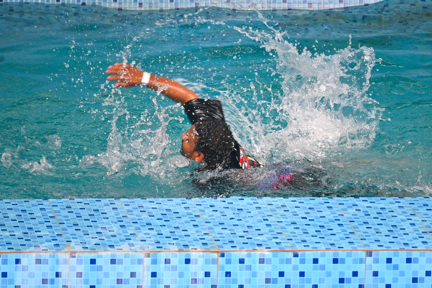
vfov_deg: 3.7
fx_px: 4500
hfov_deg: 5.5
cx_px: 216
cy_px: 144
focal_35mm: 375
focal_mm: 250
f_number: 6.3
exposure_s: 1/320
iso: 640
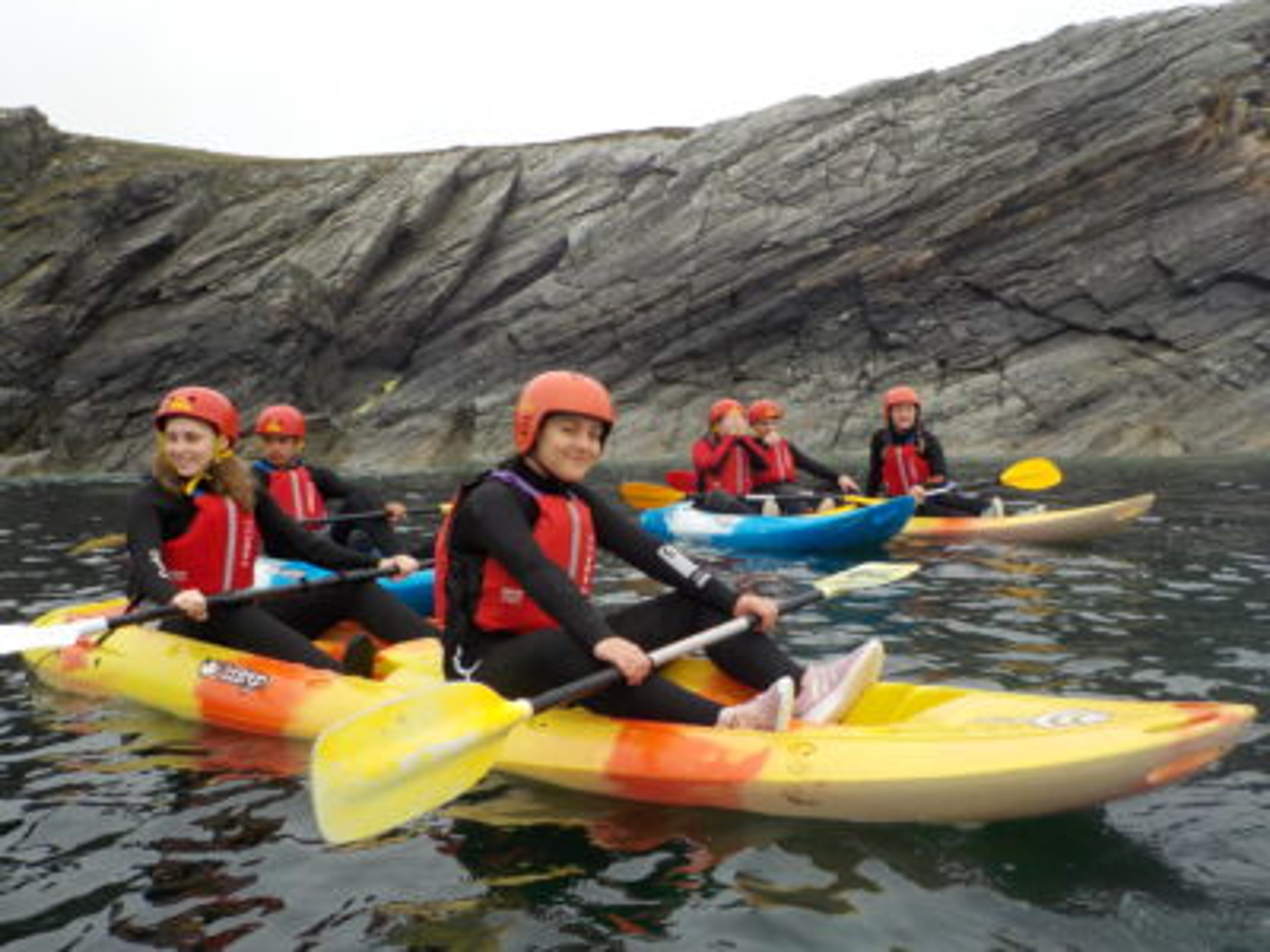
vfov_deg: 46.8
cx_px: 635
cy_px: 476
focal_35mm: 30
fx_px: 1101
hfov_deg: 60.0
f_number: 3.3
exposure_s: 1/400
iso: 125
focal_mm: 4.1
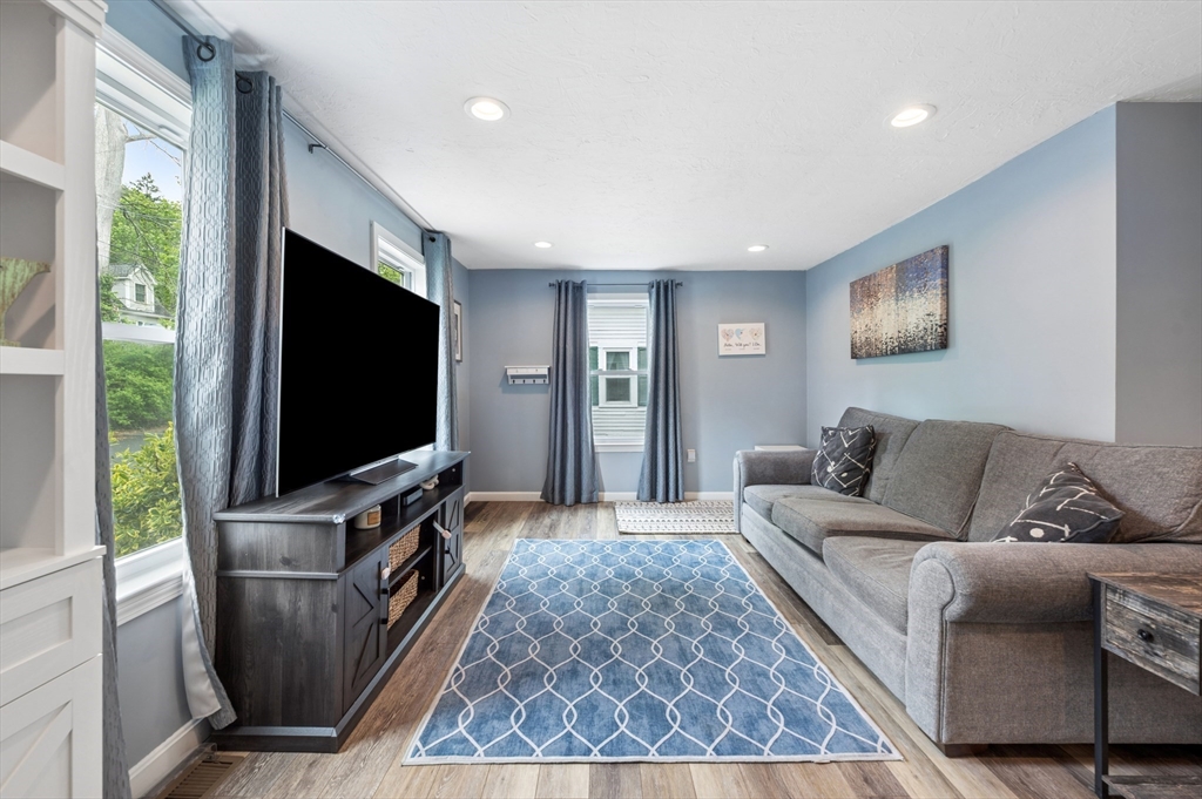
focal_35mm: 14
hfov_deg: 104.3
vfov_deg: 81.1
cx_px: 601
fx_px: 467
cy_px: 400
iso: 100
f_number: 8
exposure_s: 1/6
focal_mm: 14
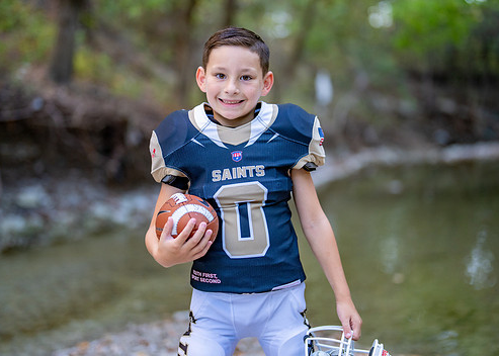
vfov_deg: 22.6
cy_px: 174
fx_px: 893
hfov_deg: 31.2
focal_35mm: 63
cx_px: 253
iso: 500
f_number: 1.2
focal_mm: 50
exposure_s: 1/500
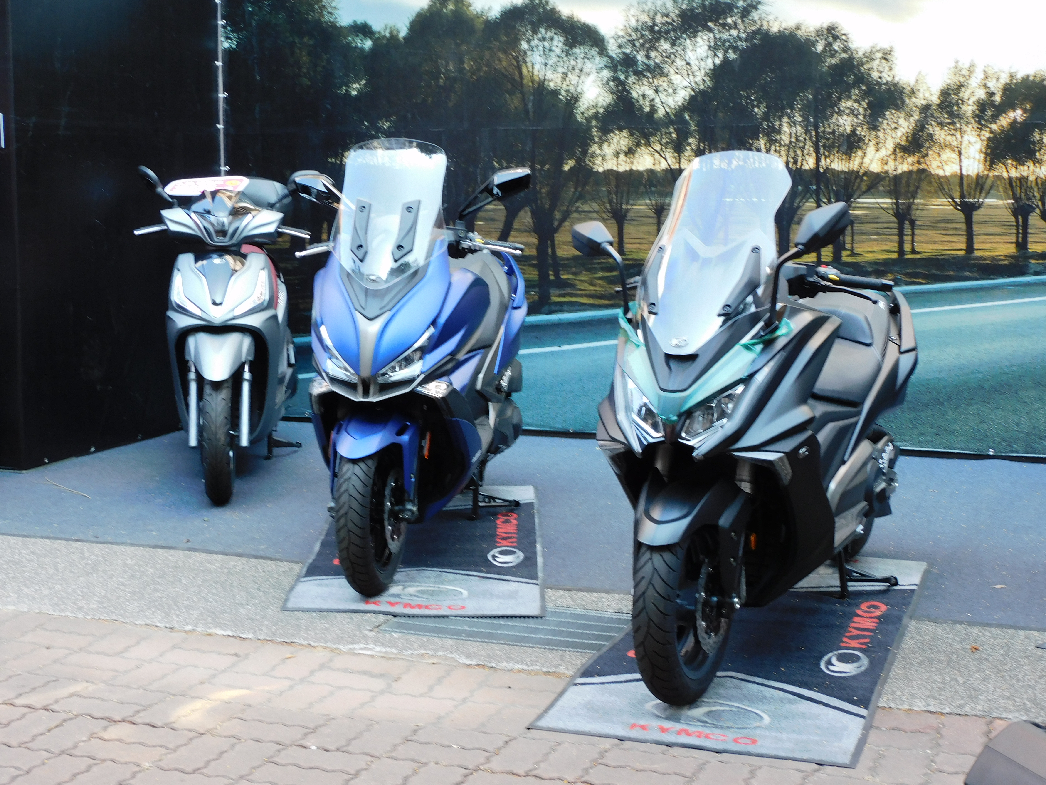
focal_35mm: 55
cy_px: 392
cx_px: 523
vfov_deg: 26.6
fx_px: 1662
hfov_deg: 34.9
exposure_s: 1/50
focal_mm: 9.9
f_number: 4
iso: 125
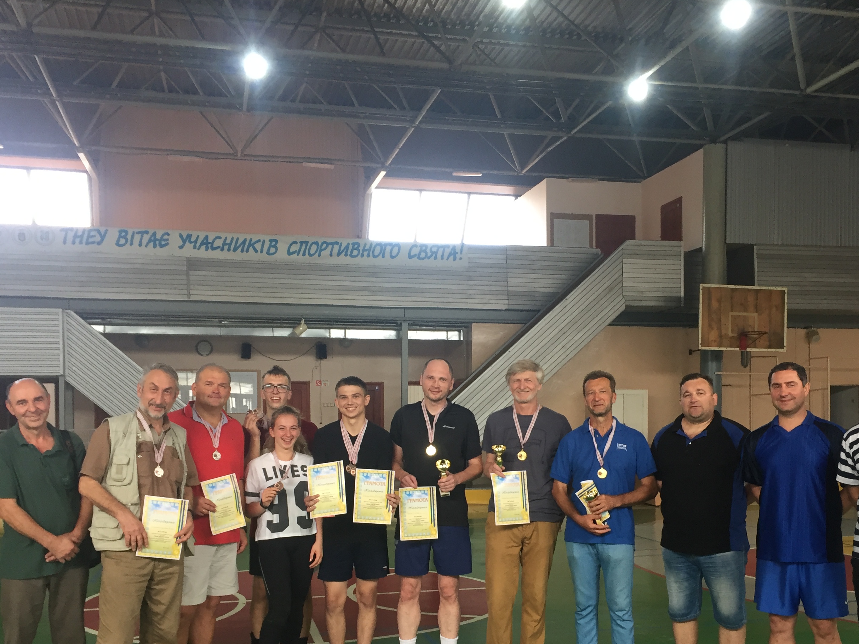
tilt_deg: -1.6
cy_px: 427
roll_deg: +0.6
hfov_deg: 47.8
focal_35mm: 39
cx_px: 468
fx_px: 968
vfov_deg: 36.5
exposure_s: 1/33
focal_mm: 4.15
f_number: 2.2
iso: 50
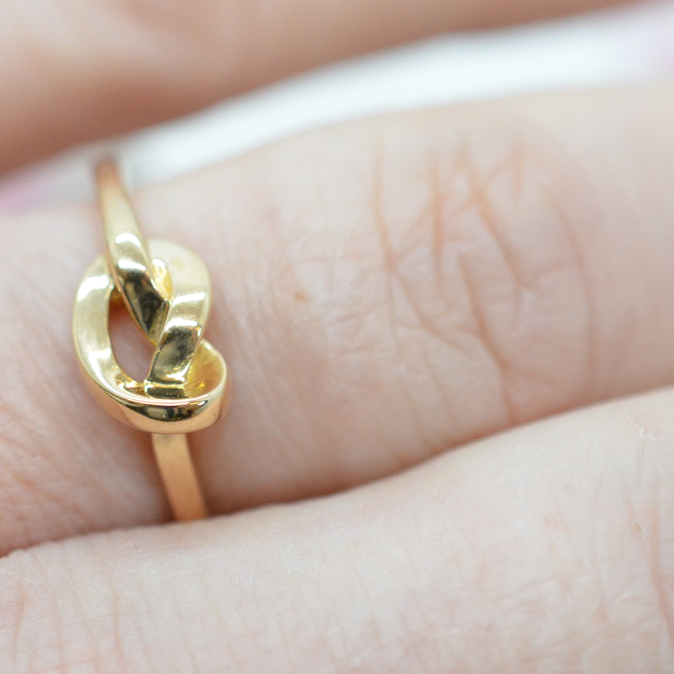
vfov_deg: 15.7
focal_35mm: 111
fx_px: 2445
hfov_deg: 15.7
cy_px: 355
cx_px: 215
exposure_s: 1/1000
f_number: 5
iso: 3200
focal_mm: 40
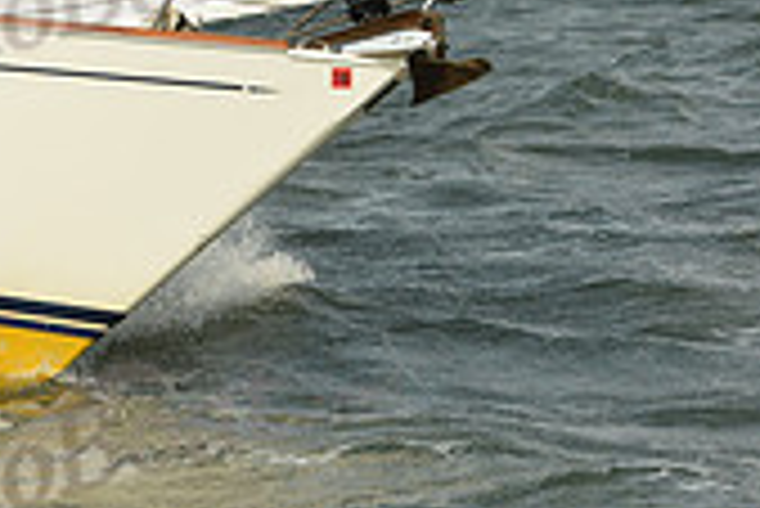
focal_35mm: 240
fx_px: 5071
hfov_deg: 8.3
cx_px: -459
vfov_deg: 5.7
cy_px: -173
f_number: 9
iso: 320
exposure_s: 1/1250
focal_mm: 70
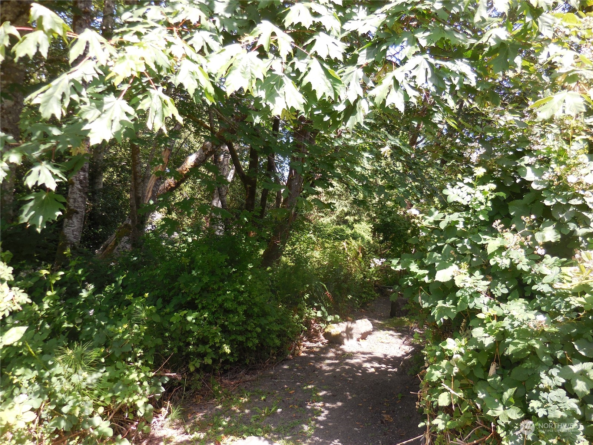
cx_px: 296
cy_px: 222
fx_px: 480
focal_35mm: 28
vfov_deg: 49.7
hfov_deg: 63.4
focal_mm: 5
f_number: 3.5
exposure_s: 1/160
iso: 125
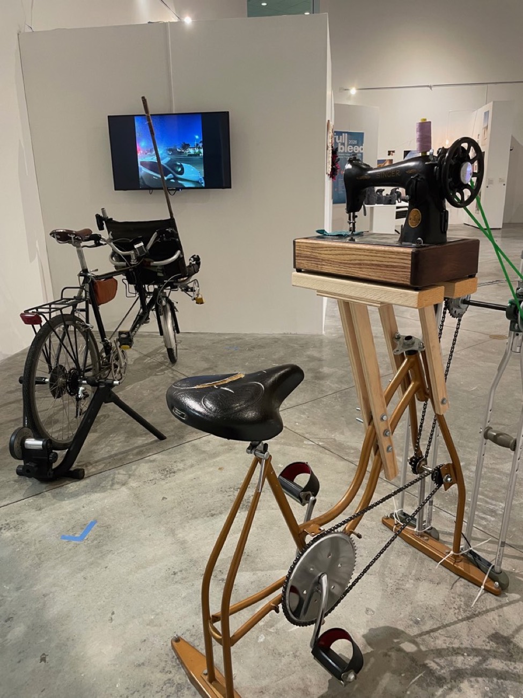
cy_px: 349
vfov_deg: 67.3
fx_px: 524
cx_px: 262
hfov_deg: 53.1
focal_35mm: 26
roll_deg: +1.6
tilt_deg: -16.6
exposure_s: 1/60
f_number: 1.6
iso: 200
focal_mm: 4.2
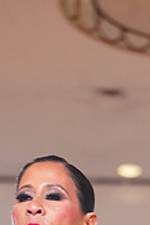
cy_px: 369
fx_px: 1447
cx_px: 138
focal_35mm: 232
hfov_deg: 5.9
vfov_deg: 8.6
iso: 2000
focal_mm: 70
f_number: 2.8
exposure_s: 1/500
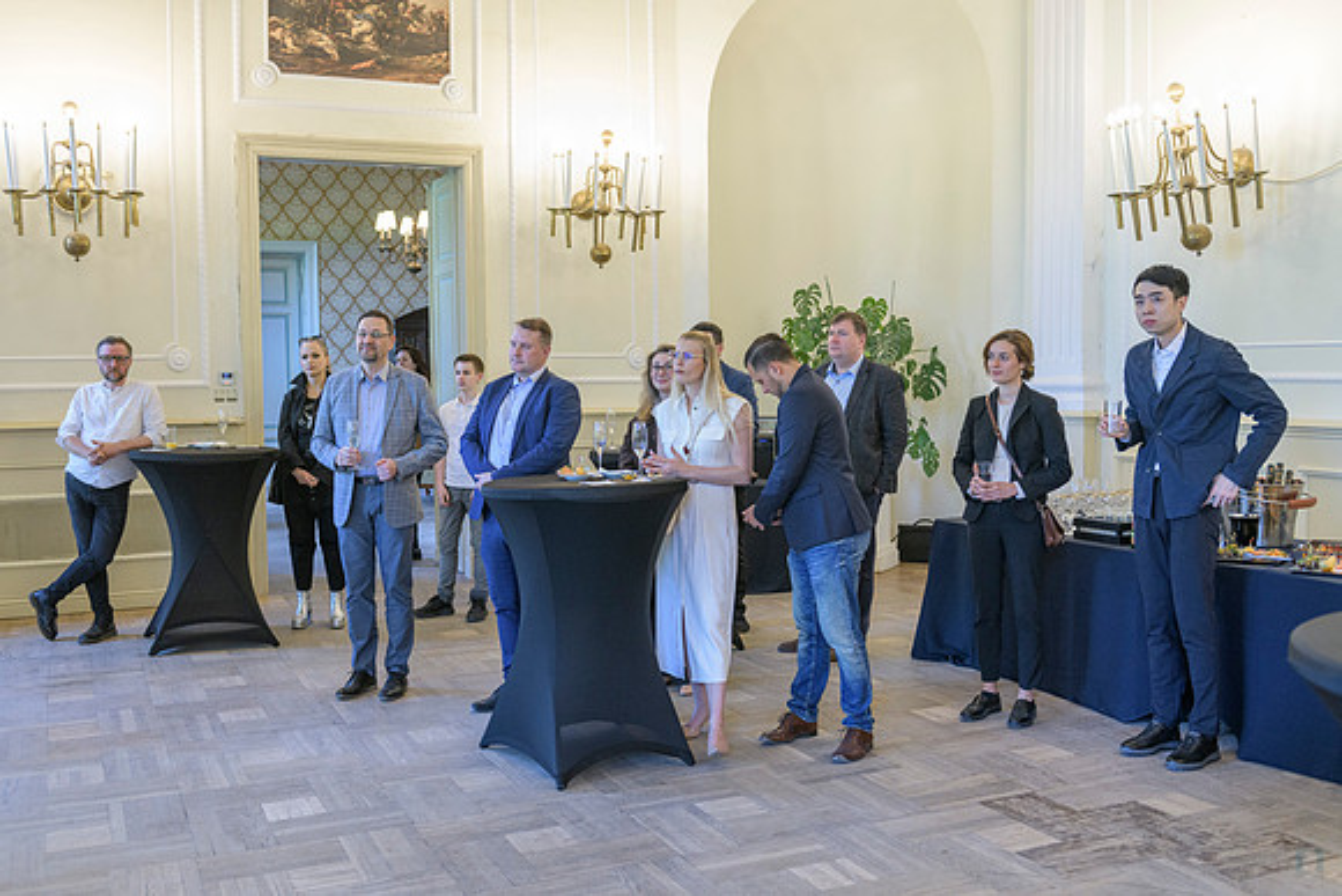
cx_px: 671
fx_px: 1305
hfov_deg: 54.4
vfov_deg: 37.9
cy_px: 448
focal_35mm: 35
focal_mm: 35
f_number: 4
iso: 1600
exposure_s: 1/80
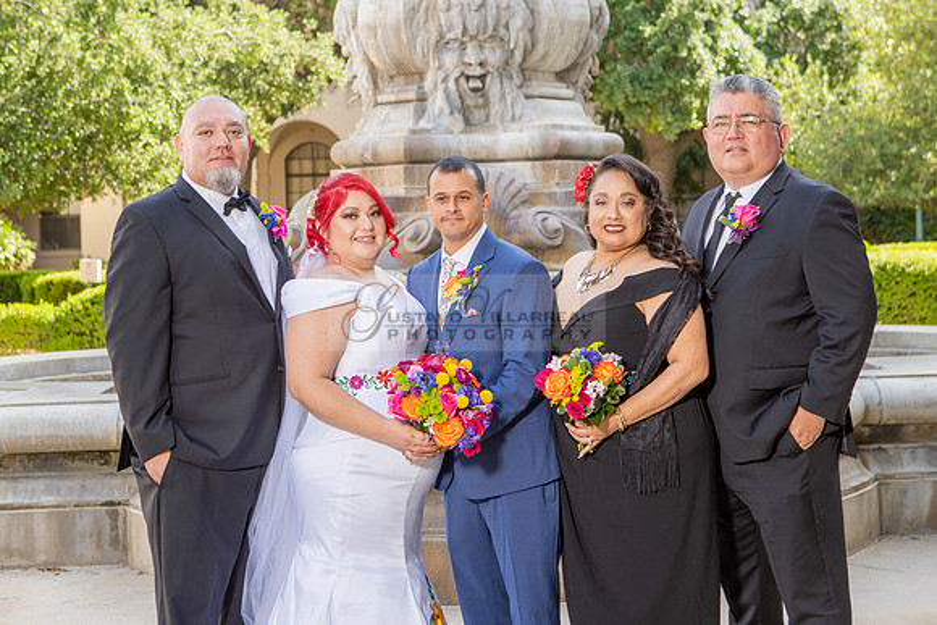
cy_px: 241
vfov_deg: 21.3
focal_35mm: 64
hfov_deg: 31.5
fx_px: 1663
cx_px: 468
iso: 100
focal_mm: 52
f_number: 4.5
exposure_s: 1/200
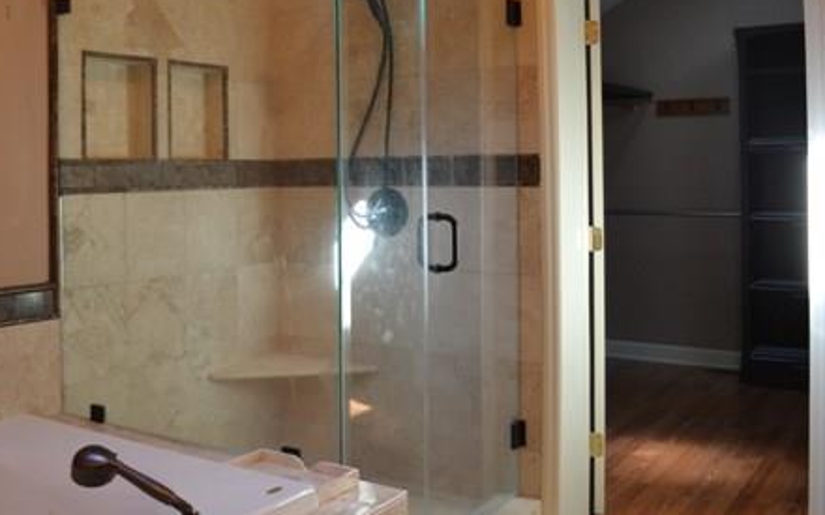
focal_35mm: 40
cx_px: 229
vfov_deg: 31.6
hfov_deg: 47.8
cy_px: 151
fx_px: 899
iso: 400
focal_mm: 18
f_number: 3.5
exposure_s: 1/60
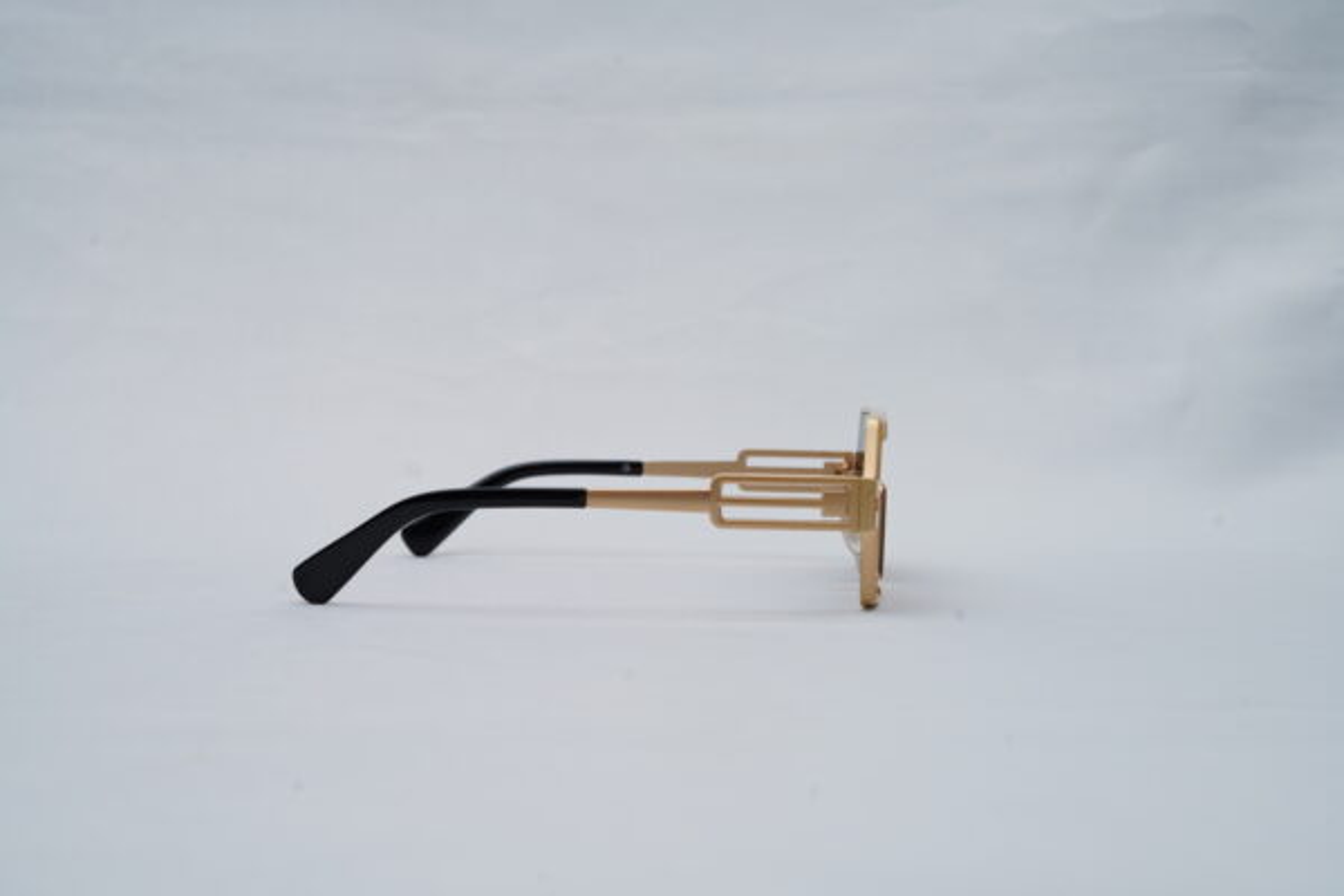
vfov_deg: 27.0
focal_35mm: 50
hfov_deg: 39.6
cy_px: 448
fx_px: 1867
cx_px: 672
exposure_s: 1/160
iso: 100
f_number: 9
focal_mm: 50
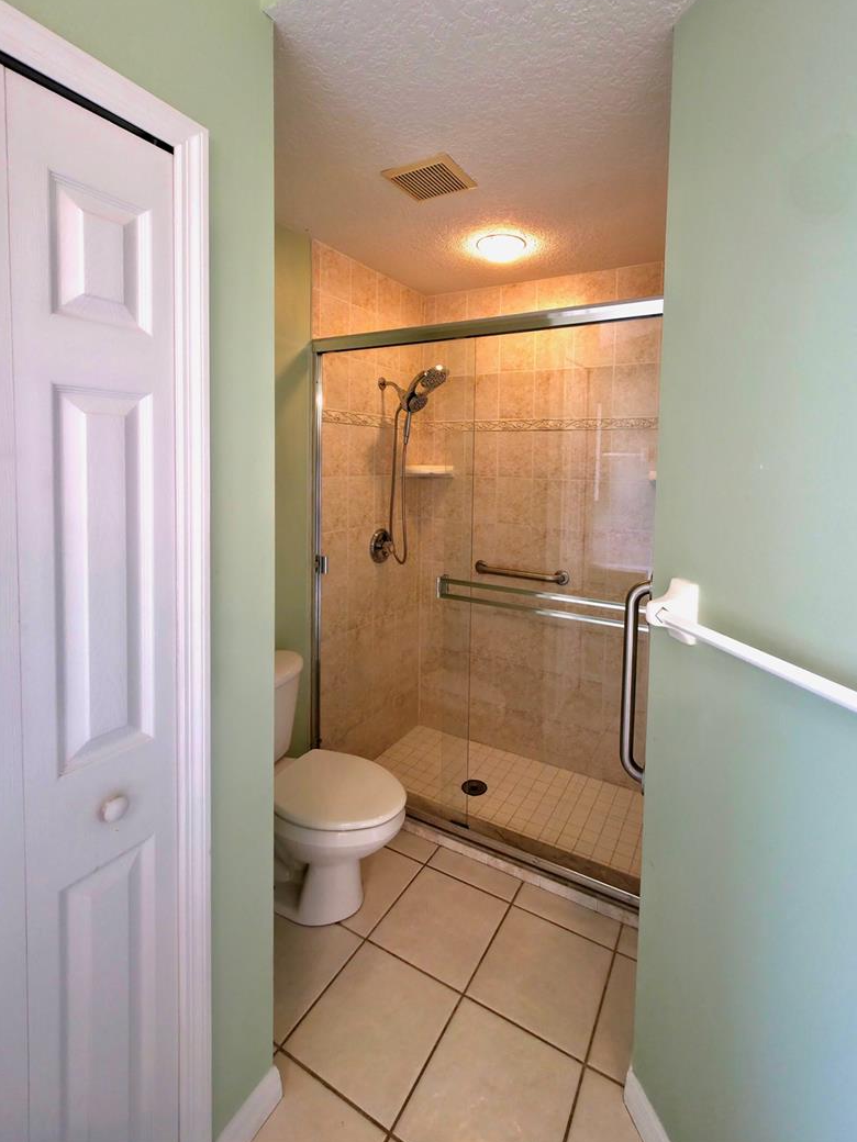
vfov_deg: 97.5
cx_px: 455
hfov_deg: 81.7
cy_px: 489
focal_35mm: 15
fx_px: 495
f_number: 1.9
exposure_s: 1/30
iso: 80
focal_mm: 2.2
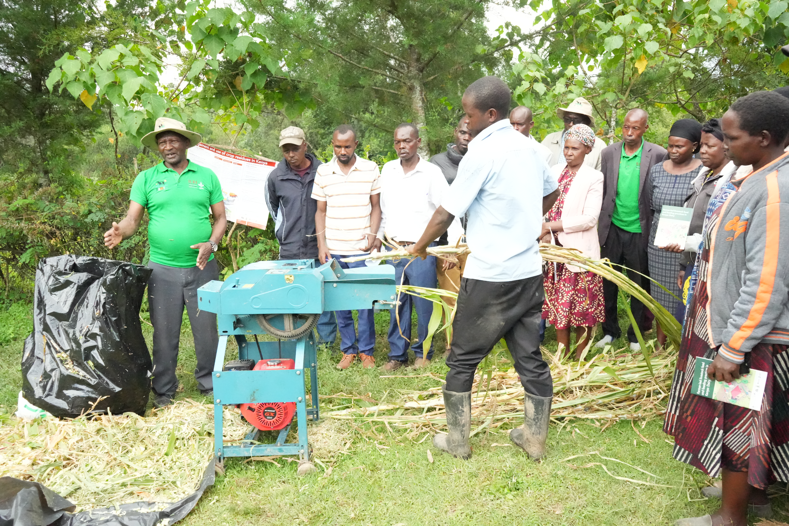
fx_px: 614
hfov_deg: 65.5
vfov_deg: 46.4
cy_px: 263
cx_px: 394
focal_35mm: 28
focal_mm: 28
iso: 25600
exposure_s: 1/8000
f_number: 6.3
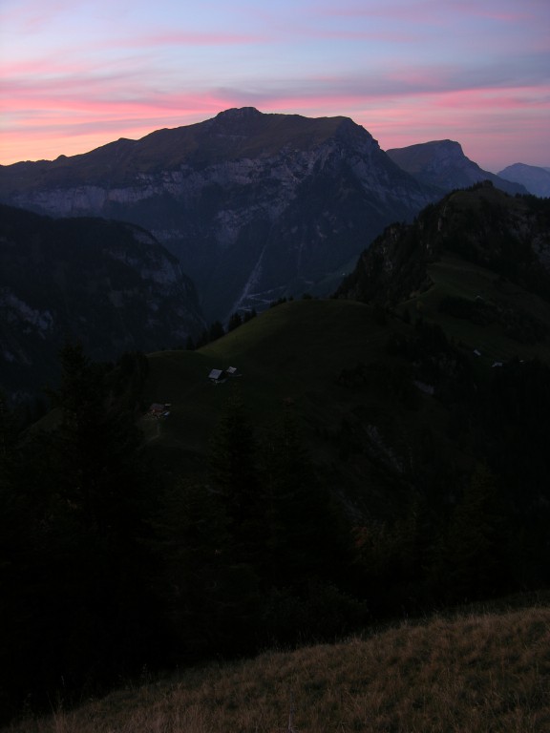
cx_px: 275
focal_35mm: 35
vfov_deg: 52.6
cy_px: 366
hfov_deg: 40.7
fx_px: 741
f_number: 2.8
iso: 50
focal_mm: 8.9
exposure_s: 1/5.7
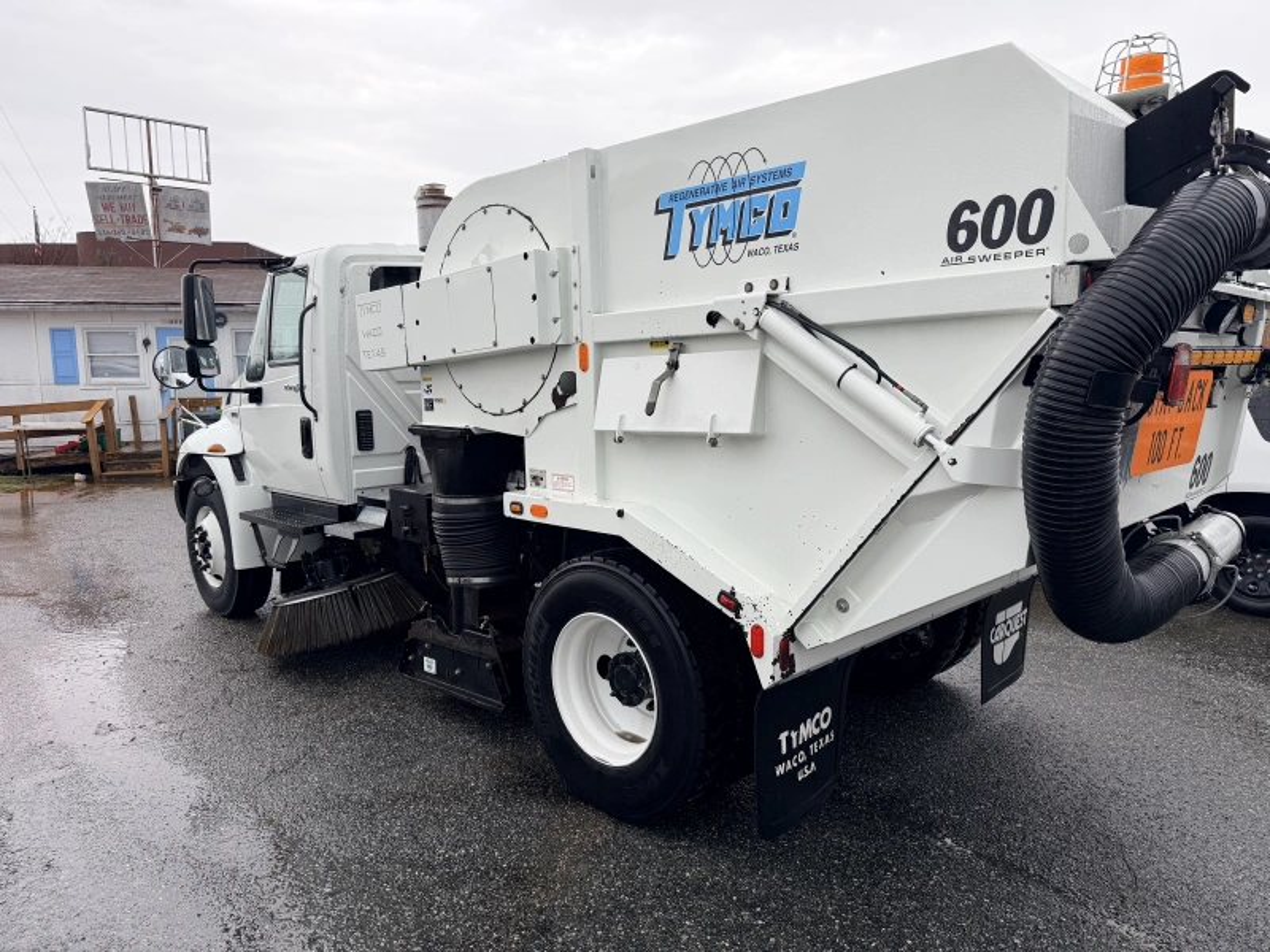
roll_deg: -1.1
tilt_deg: -7.6
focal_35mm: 24
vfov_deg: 56.8
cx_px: 635
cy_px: 476
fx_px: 881
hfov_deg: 71.6
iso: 100
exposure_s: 1/1106
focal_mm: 6.76
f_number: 1.78
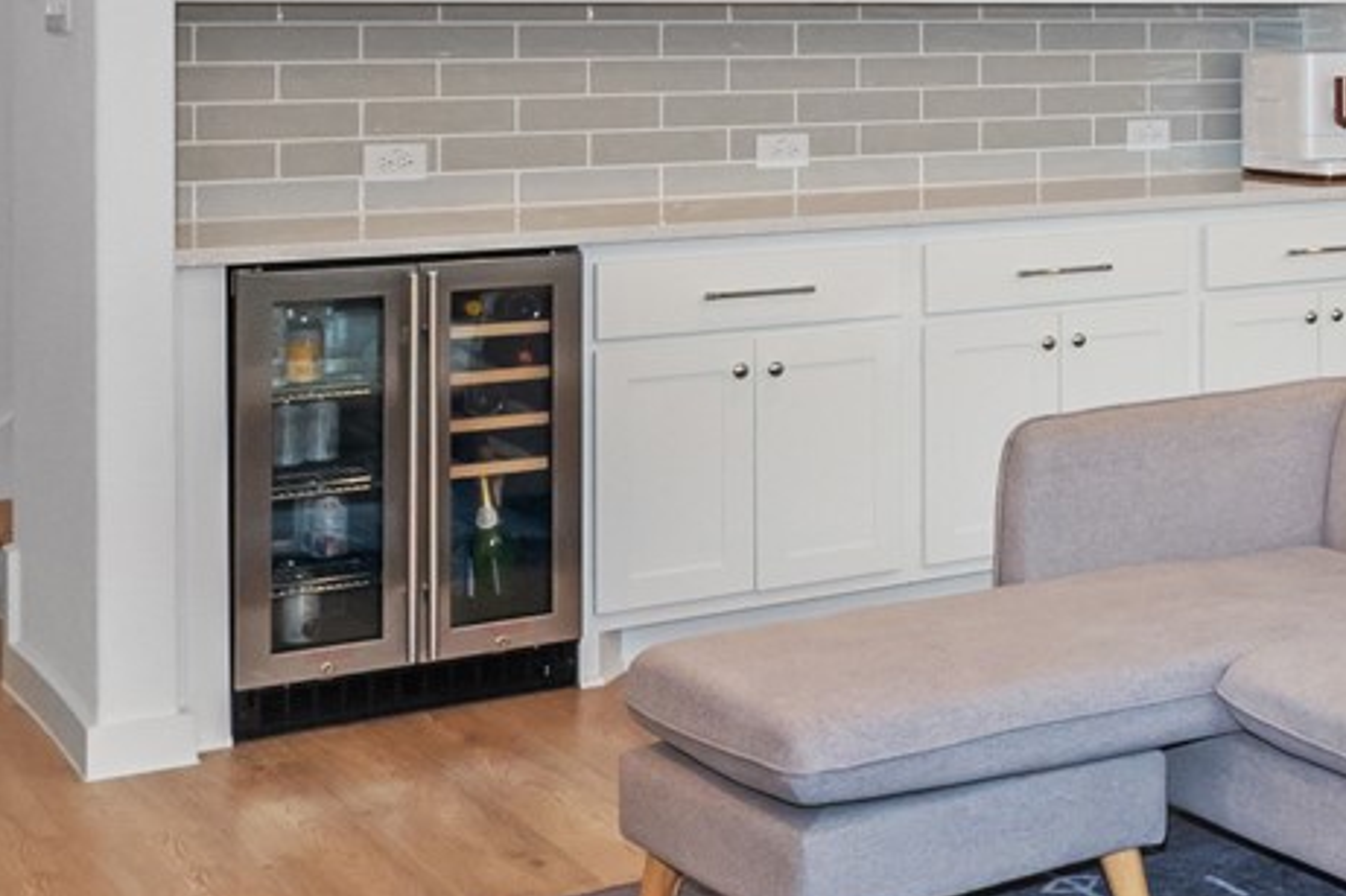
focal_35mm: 66
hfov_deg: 26.6
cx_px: 1676
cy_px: 90
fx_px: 2467
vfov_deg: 20.2
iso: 1000
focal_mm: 14
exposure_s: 1/200
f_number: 6.3
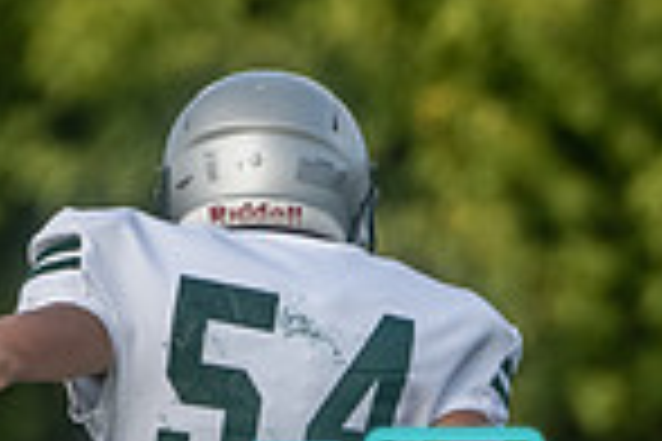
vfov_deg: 0.8
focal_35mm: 1682
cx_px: 367
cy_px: 604
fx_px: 30928
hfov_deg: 1.2
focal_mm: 399
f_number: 8
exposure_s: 1/1250
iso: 1250
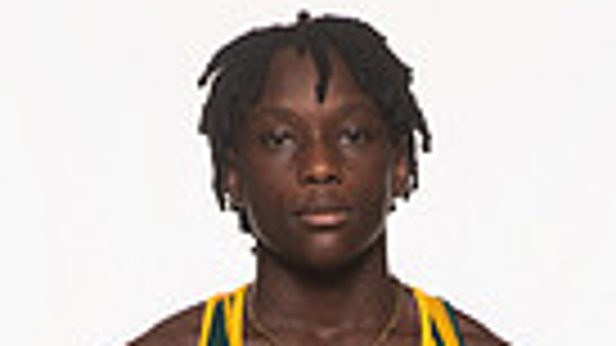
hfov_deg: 10.4
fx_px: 3380
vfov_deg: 5.6
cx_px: 315
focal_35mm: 207
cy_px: 908
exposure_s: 1/320
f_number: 7.1
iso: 800
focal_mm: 60
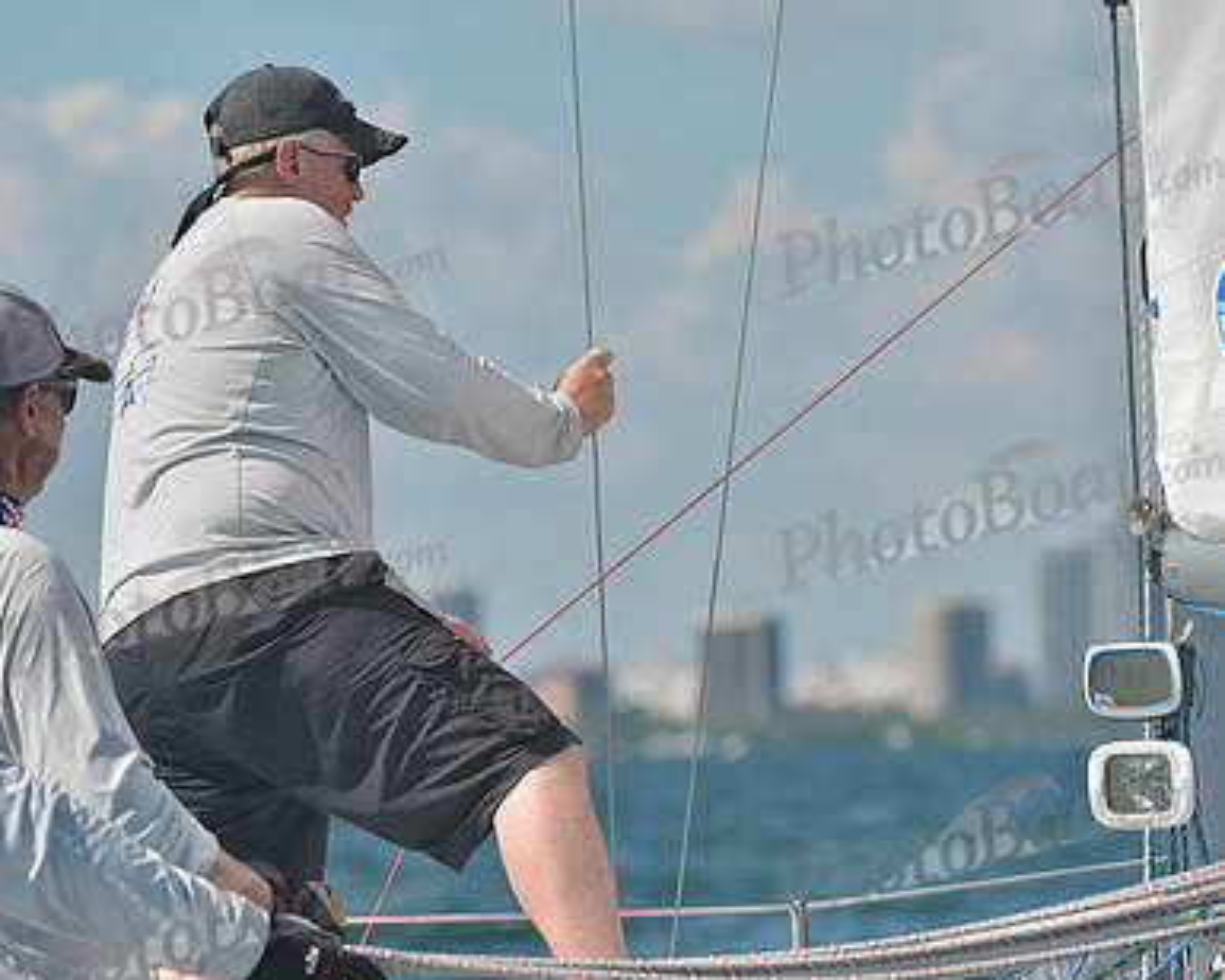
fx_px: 10260
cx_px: 612
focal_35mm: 283
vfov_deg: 5.5
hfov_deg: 6.8
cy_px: 719
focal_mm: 200
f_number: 6.3
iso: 200
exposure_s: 1/1250
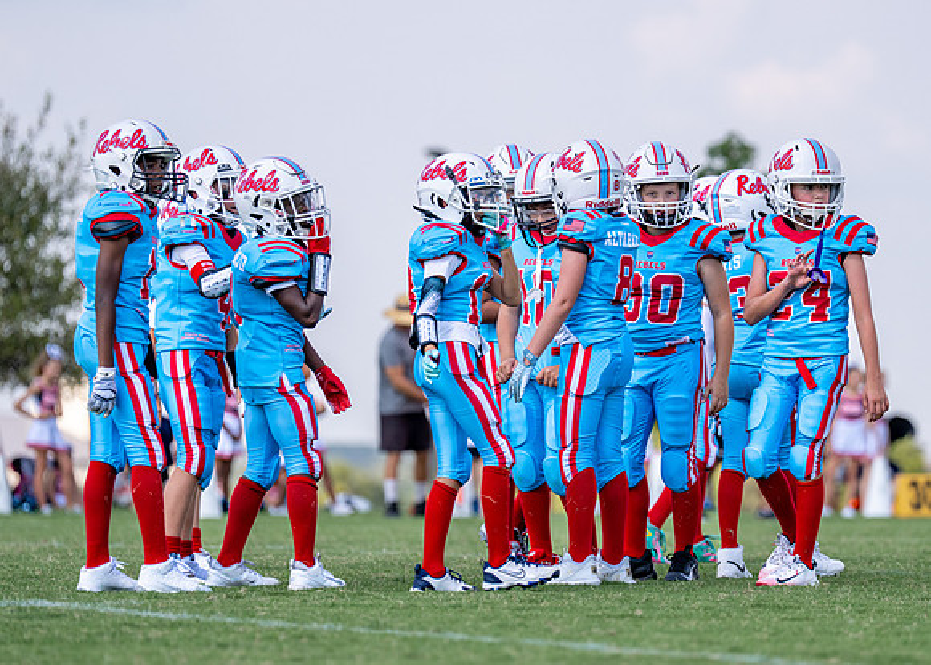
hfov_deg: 8.0
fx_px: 6687
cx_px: 600
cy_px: 339
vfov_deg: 5.7
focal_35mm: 253
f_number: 2.8
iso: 125
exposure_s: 1/2500
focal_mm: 160
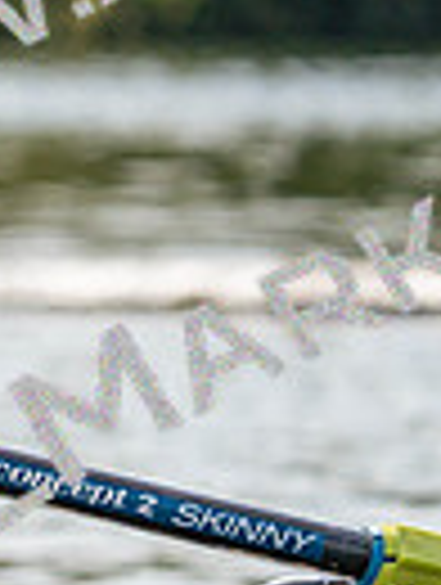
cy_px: 290
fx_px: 14493
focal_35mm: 856
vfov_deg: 2.3
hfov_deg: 1.7
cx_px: -662
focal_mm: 200
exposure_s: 1/1600
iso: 200
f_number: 5.6
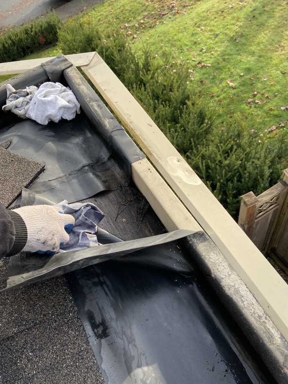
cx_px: 130
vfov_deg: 61.6
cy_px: 205
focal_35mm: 29
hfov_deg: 48.2
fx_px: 322
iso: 32
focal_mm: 4.25
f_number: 1.8
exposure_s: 1/571
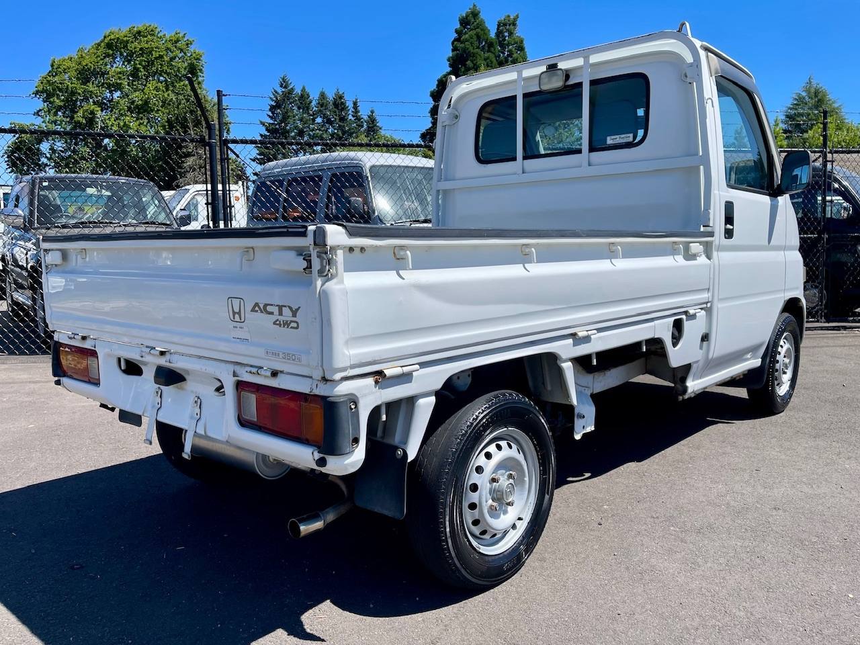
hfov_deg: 69.4
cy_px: 322
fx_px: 621
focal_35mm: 25
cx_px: 430
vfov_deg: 54.9
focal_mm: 5.1
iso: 32
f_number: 1.6
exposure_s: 1/3663
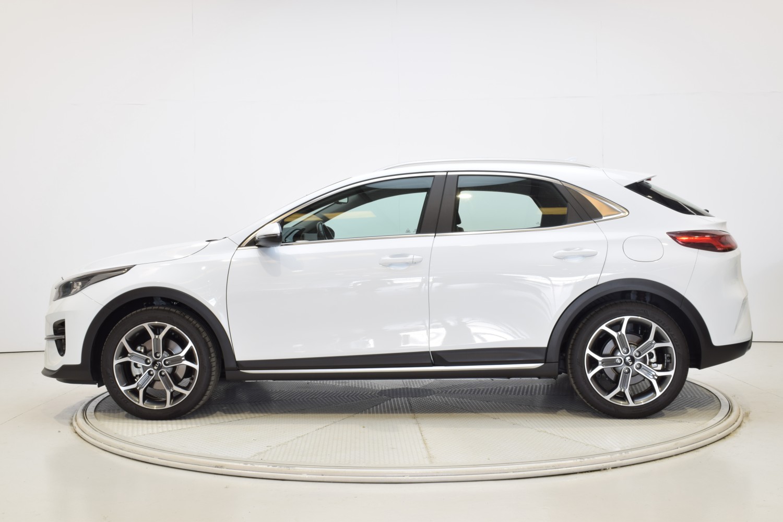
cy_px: 261
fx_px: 913
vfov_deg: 31.9
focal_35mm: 42
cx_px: 392
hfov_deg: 46.4
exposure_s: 1/2.5
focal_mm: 28
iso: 100
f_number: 16
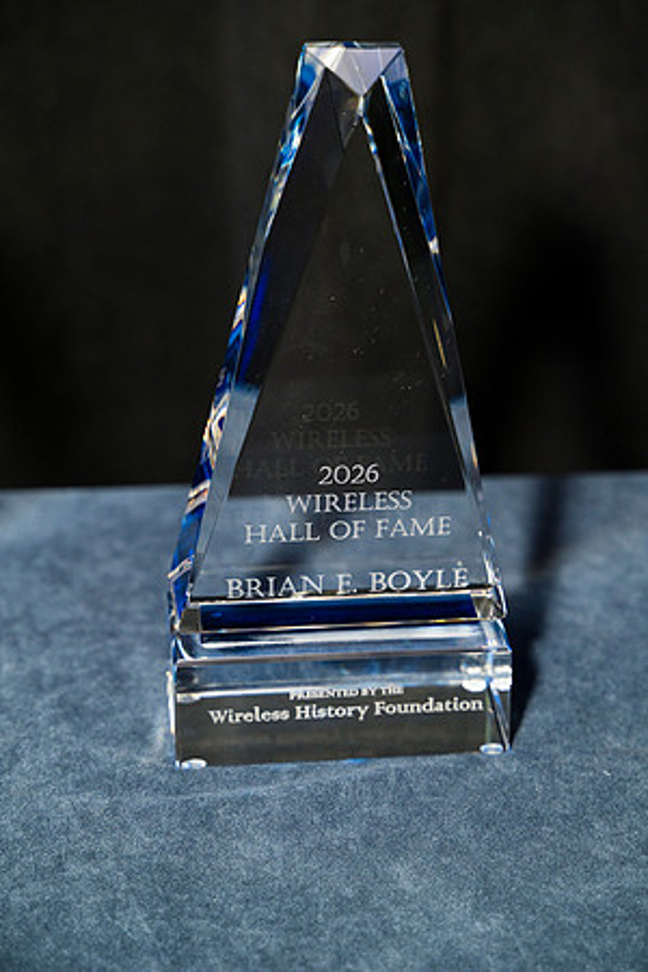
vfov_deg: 27.0
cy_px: 486
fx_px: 2025
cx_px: 324
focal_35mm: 75
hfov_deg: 18.2
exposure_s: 1/125
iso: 800
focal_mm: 75
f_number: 4
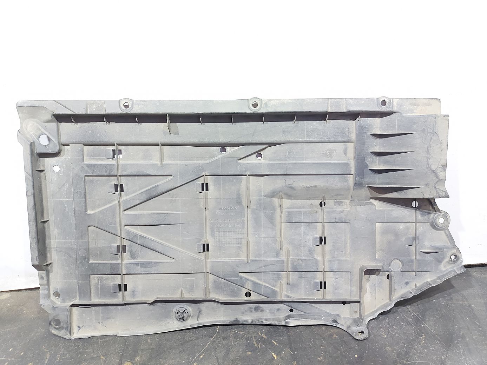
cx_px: 244
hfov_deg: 71.6
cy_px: 182
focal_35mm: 24
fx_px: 338
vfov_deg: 56.8
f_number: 1.8
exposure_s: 1/25
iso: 250
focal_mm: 5.23
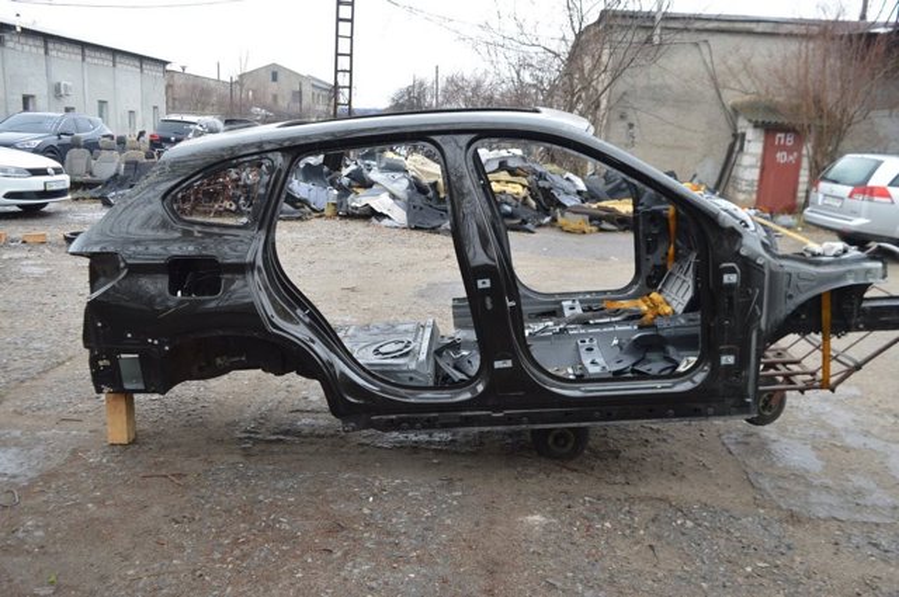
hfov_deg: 62.0
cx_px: 450
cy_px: 298
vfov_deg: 43.5
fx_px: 748
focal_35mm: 30
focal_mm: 20
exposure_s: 1/125
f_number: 5.6
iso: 400
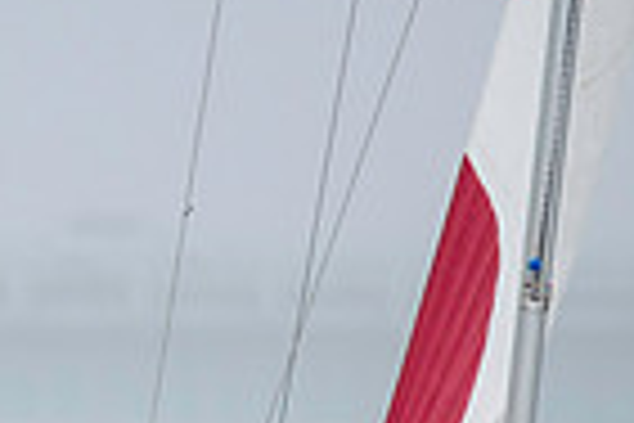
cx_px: -108
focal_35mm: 1887
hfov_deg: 1.1
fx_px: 33230
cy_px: 695
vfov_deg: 0.7
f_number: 4
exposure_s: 1/3200
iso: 250
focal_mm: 300
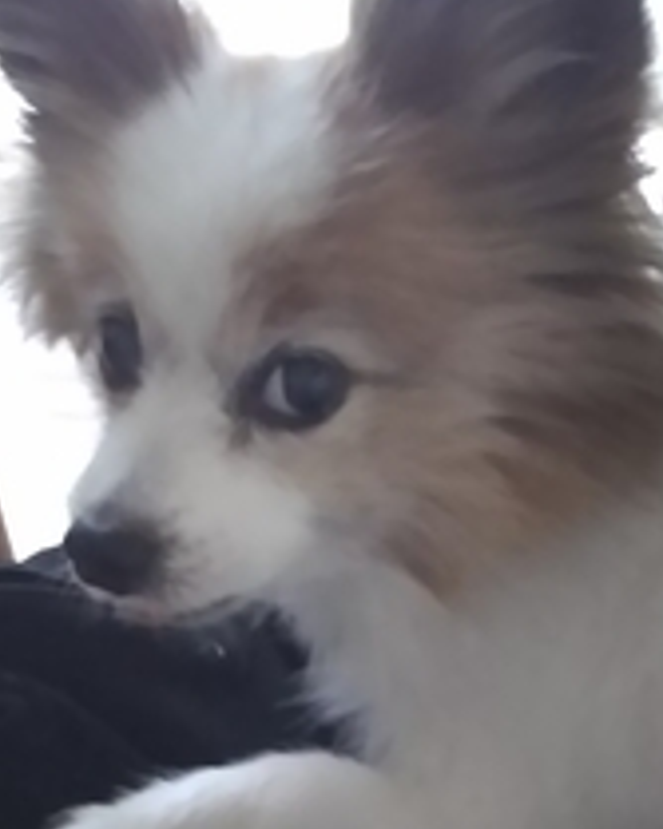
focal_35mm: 70
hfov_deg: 21.8
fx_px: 1718
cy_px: 678
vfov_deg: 26.6
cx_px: 284
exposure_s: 1/8
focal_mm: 4
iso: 800
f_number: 2.2
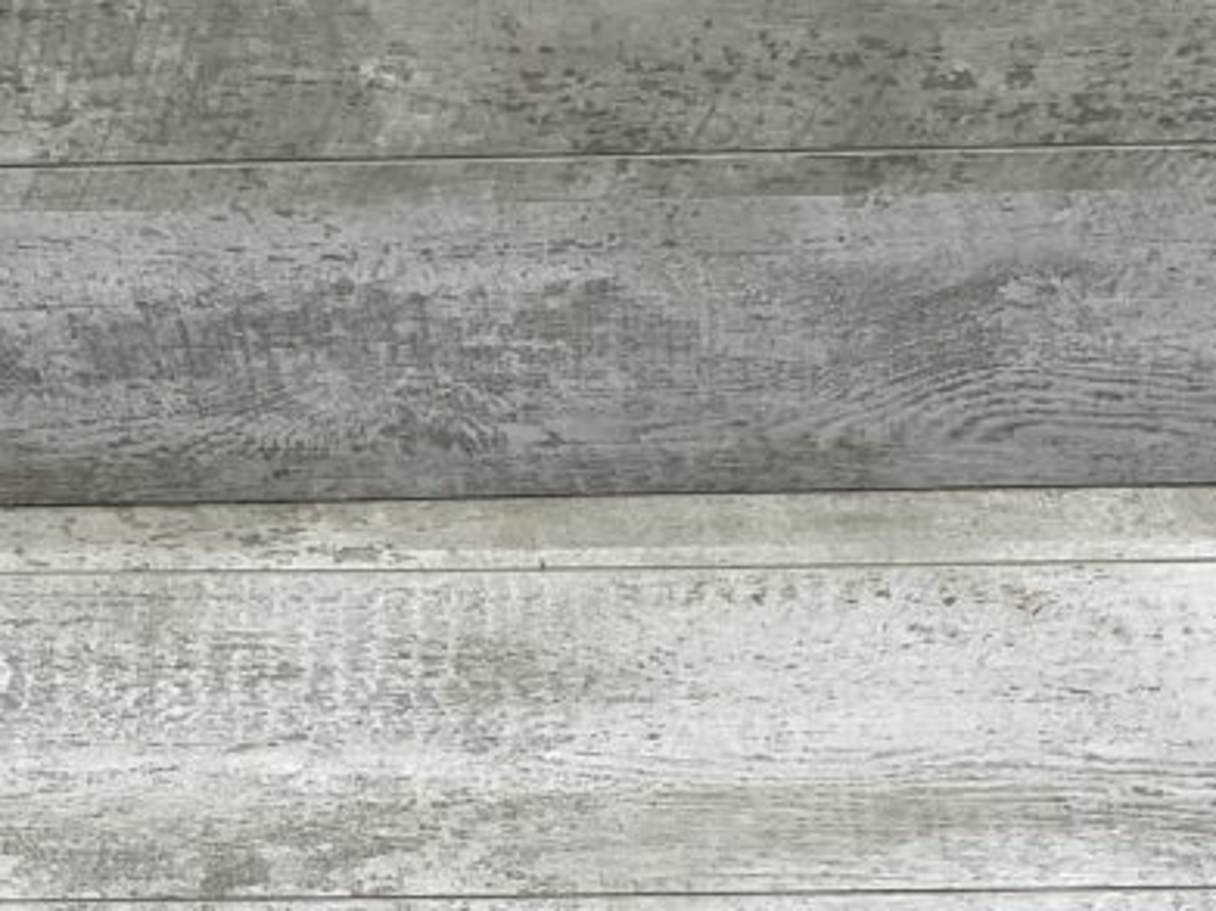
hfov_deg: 25.7
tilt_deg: -58.5
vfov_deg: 18.7
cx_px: 641
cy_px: 986
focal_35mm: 76
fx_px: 2669
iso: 16
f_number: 1.8
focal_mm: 3
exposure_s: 1/180
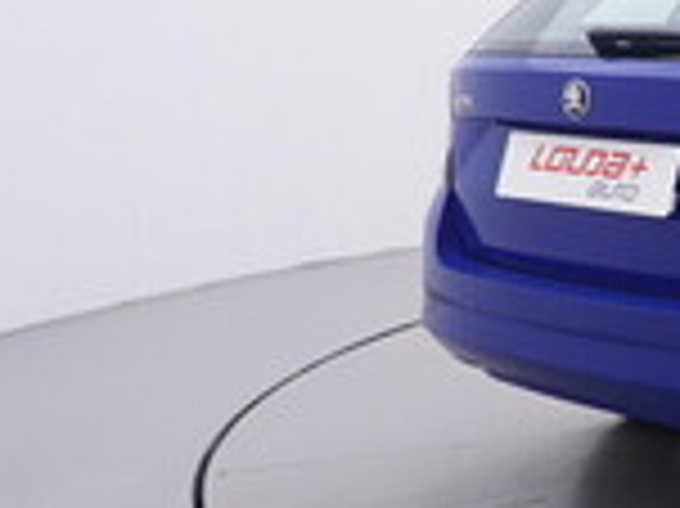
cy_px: 169
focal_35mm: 79
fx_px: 1546
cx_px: 997
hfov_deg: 21.2
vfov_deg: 18.6
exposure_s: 1/80
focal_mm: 15
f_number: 5
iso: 200
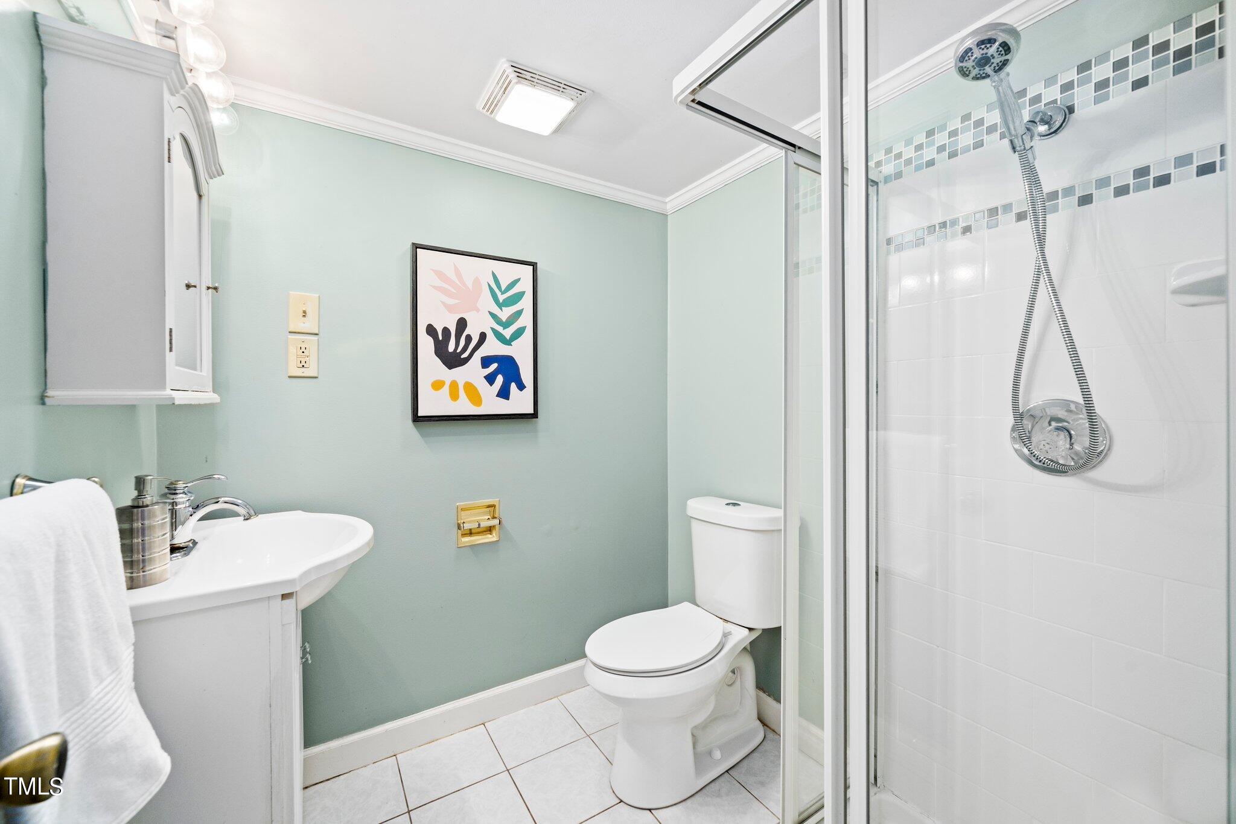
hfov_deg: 108.3
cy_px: 412
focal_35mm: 13
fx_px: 446
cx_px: 618
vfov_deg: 85.4
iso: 640
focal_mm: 13
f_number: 7.1
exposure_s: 1/4
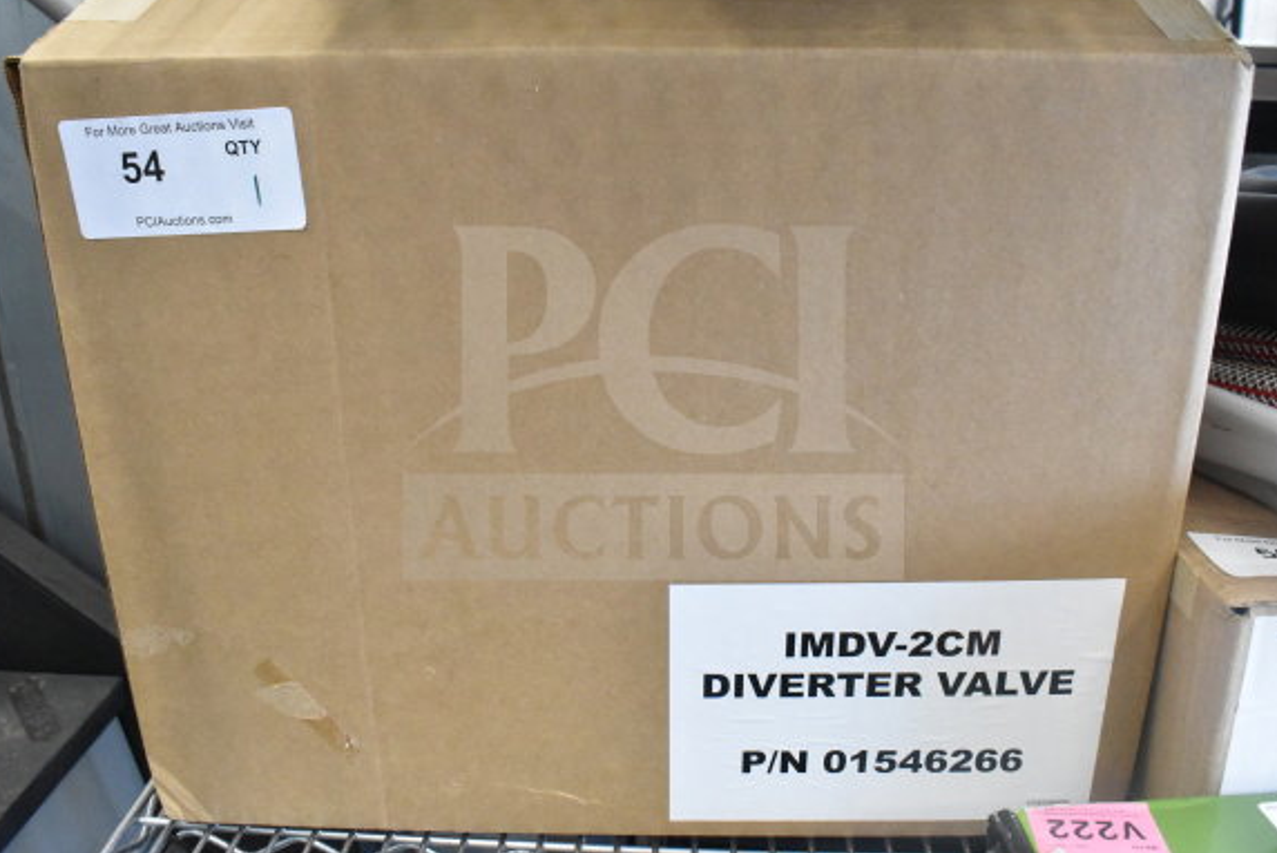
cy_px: 403
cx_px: 652
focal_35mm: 32
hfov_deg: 58.7
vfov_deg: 41.1
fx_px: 1136
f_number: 7.1
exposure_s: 1/200
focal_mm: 20
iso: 6400
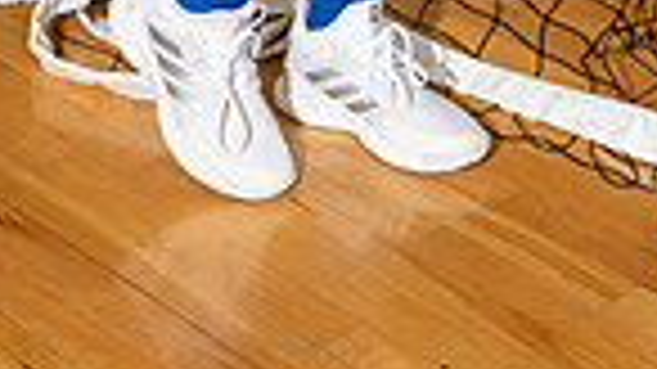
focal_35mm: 129
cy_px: -630
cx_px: 378
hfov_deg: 16.6
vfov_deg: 8.3
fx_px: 2246
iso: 320
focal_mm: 40
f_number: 6.3
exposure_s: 1/250
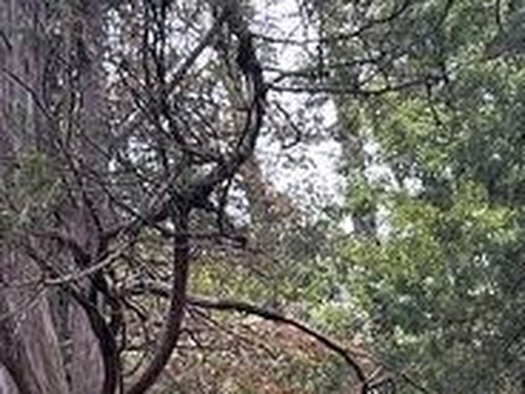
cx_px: 362
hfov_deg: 17.4
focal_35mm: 113
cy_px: 537
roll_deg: +4.7
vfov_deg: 12.6
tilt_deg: +7.9
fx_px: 1714
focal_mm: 5.7
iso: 100
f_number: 1.5
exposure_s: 1/121
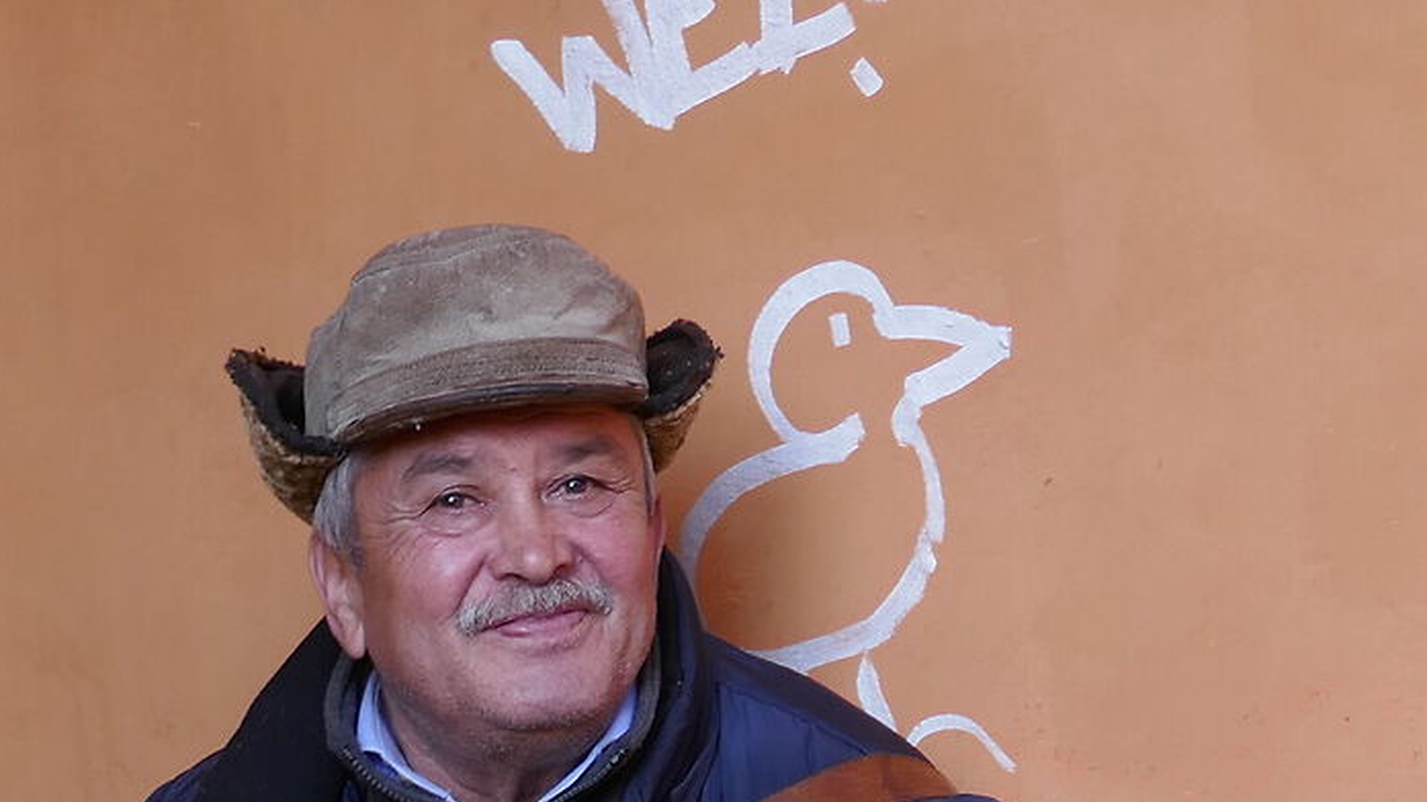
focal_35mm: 137
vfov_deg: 8.5
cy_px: 1530
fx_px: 5184
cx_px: -59
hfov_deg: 15.3
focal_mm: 13.8
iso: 125
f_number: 3.6
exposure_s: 1/80
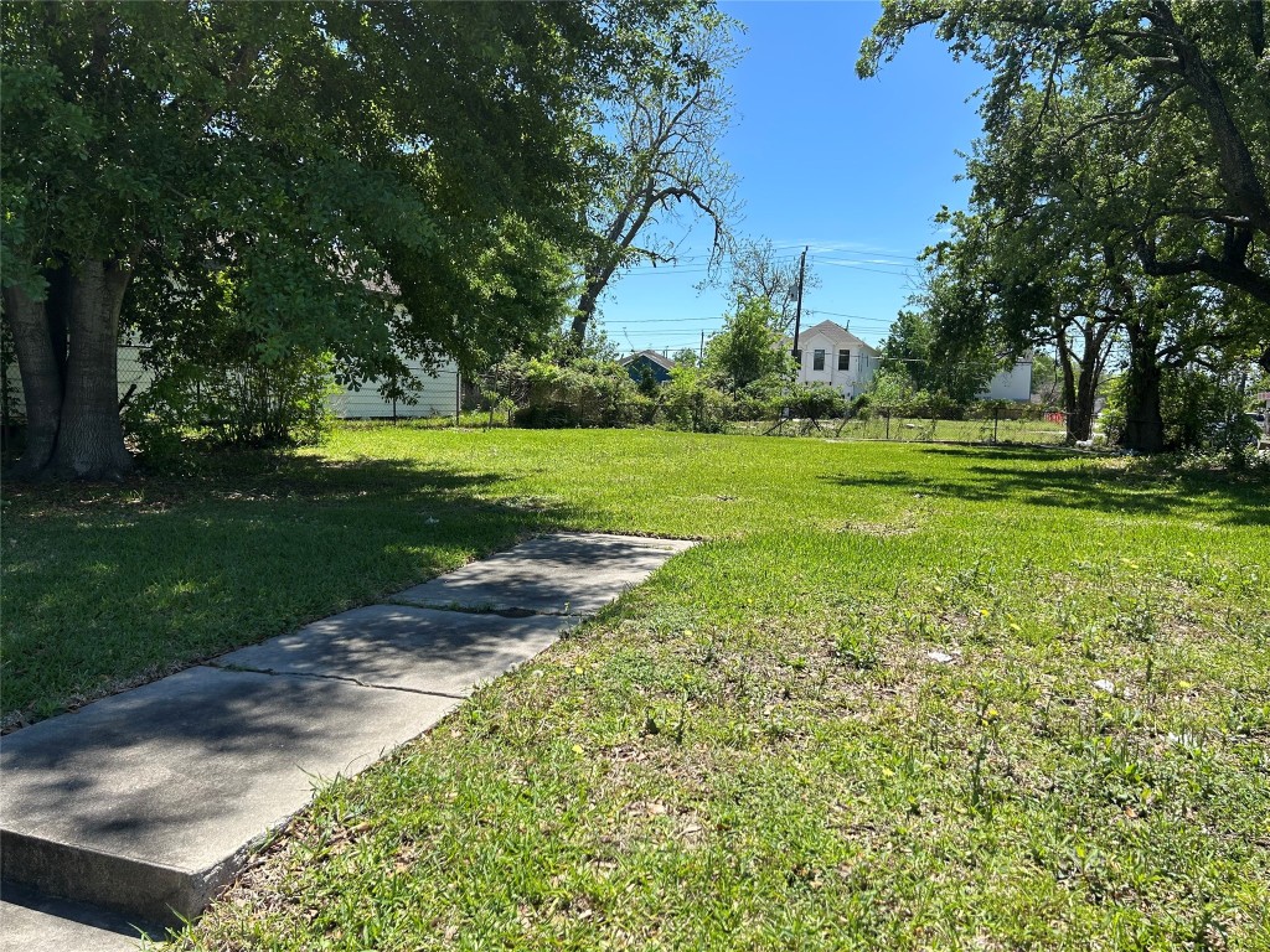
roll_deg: -1.1
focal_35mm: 26
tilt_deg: -4.6
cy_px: 476
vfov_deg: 53.1
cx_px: 635
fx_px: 954
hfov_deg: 67.3
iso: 50
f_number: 1.5
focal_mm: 5.7
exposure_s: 1/2762
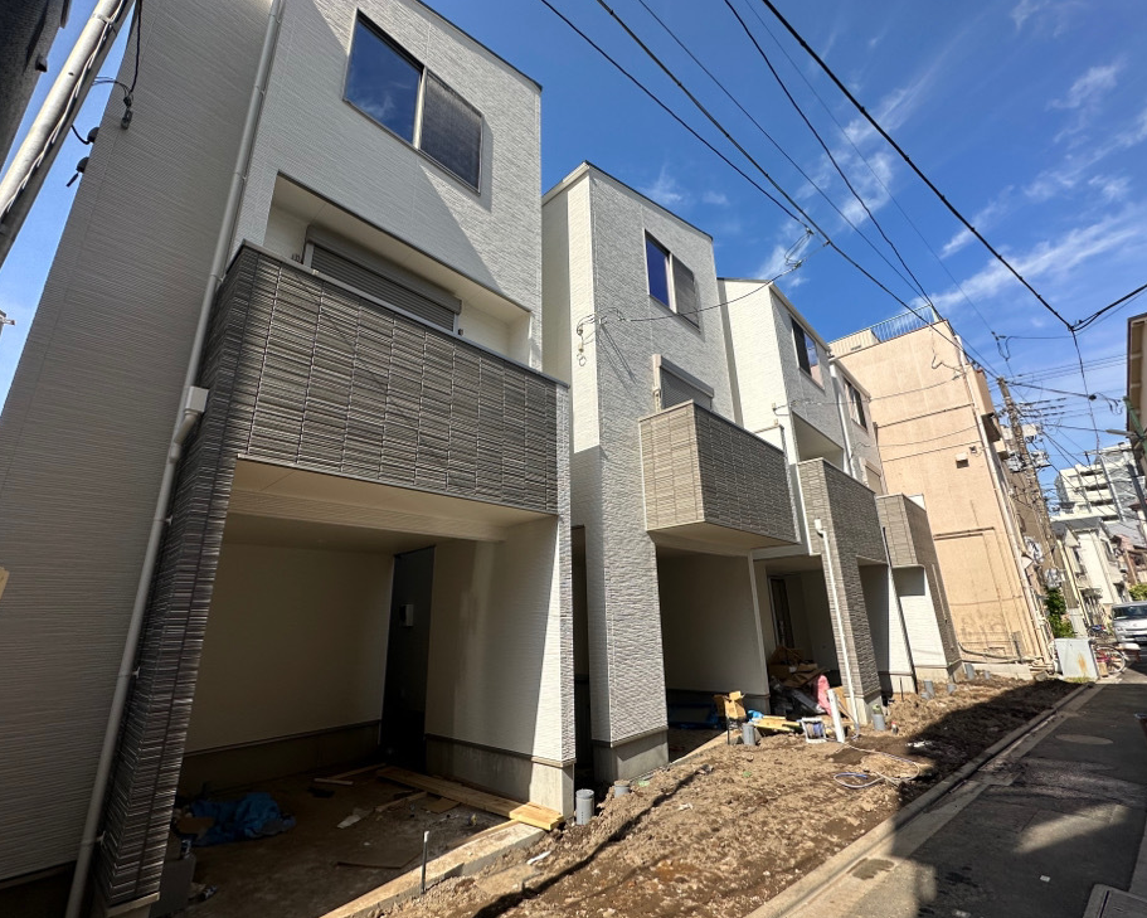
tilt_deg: +16.6
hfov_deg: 96.7
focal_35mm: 15
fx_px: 509
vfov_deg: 84.0
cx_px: 594
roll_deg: +2.4
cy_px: 467
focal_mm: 2.22
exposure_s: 1/1531
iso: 50
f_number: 2.2
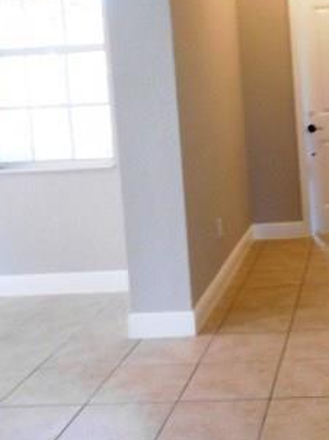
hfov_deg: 25.9
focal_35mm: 53
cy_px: 122
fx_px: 673
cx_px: 338
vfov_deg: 35.6
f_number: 3.4
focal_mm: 4.5
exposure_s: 1/30
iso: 320
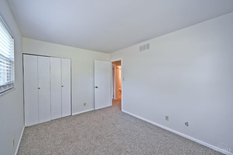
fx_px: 91
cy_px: 78
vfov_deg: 81.2
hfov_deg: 104.3
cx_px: 116
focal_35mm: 14
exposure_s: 1/60
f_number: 4
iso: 200
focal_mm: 14
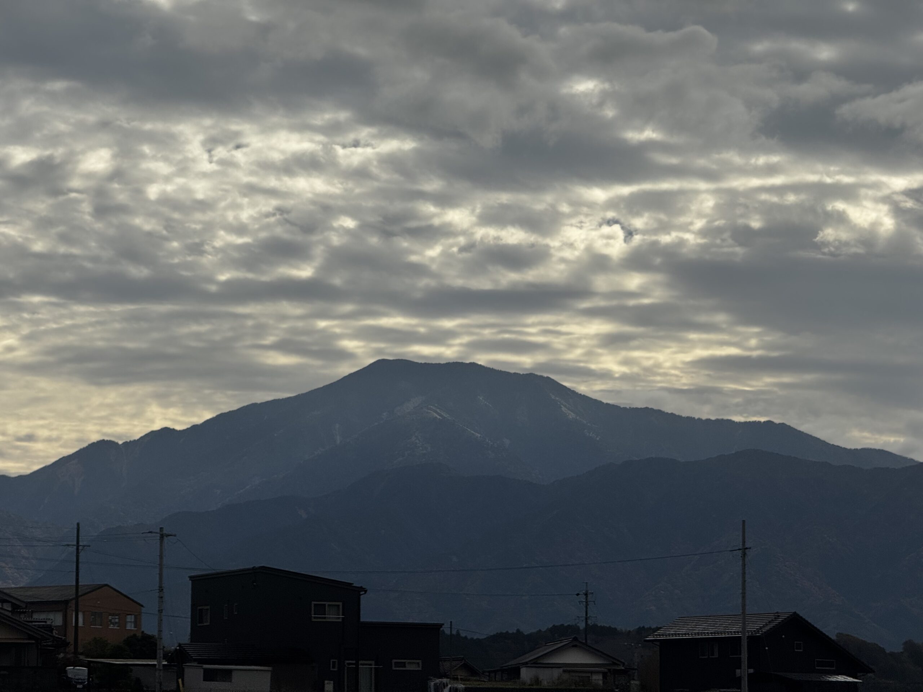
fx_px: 3200
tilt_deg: +8.3
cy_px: 346
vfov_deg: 12.3
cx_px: 462
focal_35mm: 120
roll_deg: -0.2
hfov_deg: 16.4
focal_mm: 15.66
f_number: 2.8
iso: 50
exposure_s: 1/4651
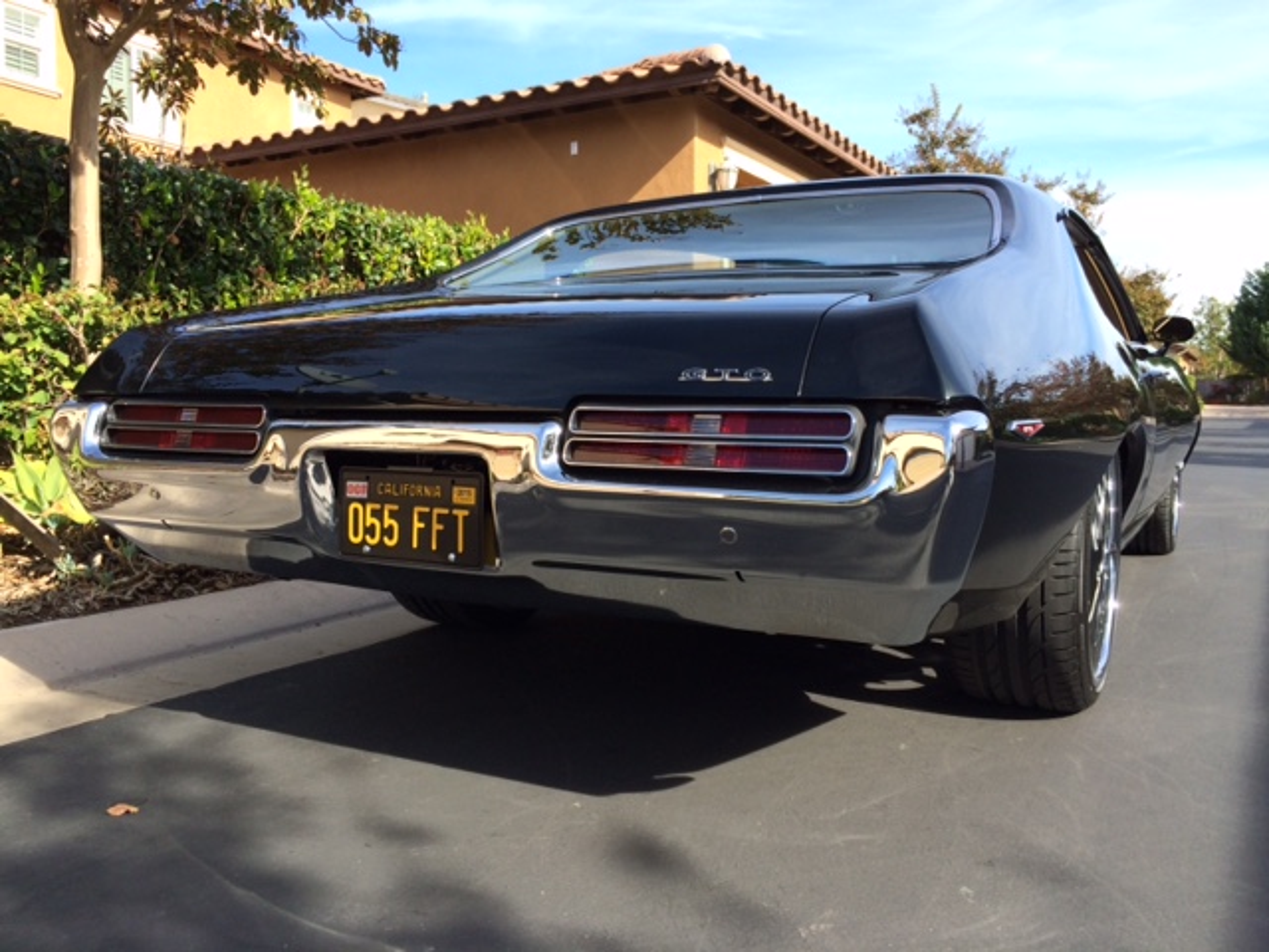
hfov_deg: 61.7
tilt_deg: -4.9
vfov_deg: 48.2
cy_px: 476
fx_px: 1063
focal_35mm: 29
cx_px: 634
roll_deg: +0.3
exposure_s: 1/672
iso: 32
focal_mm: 4.15
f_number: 2.2
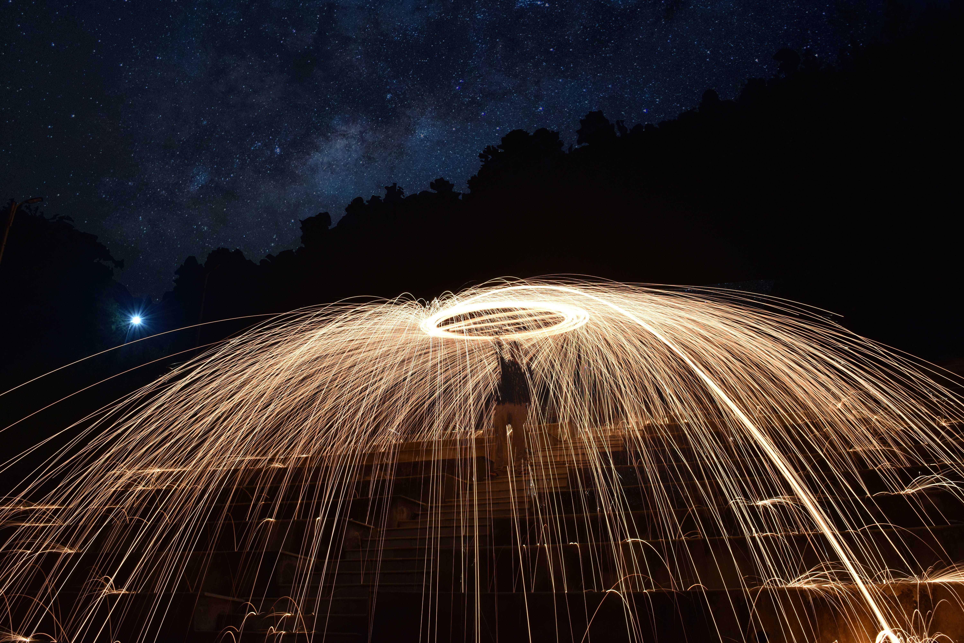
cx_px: 482
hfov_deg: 53.1
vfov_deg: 36.9
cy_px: 322
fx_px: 964
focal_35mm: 36
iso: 200
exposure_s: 8
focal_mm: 24
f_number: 7.1
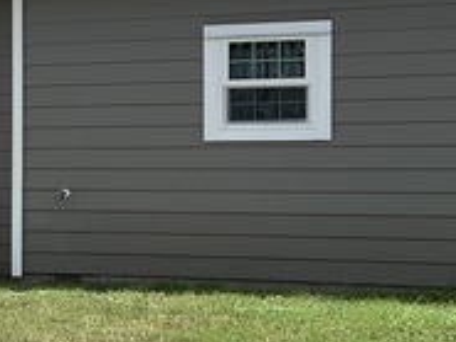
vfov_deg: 16.4
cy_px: 150
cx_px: 71
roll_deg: +0.1
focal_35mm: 90
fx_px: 1186
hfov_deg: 21.4
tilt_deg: +0.9
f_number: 1.6
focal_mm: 5.1
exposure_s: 1/3413
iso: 50
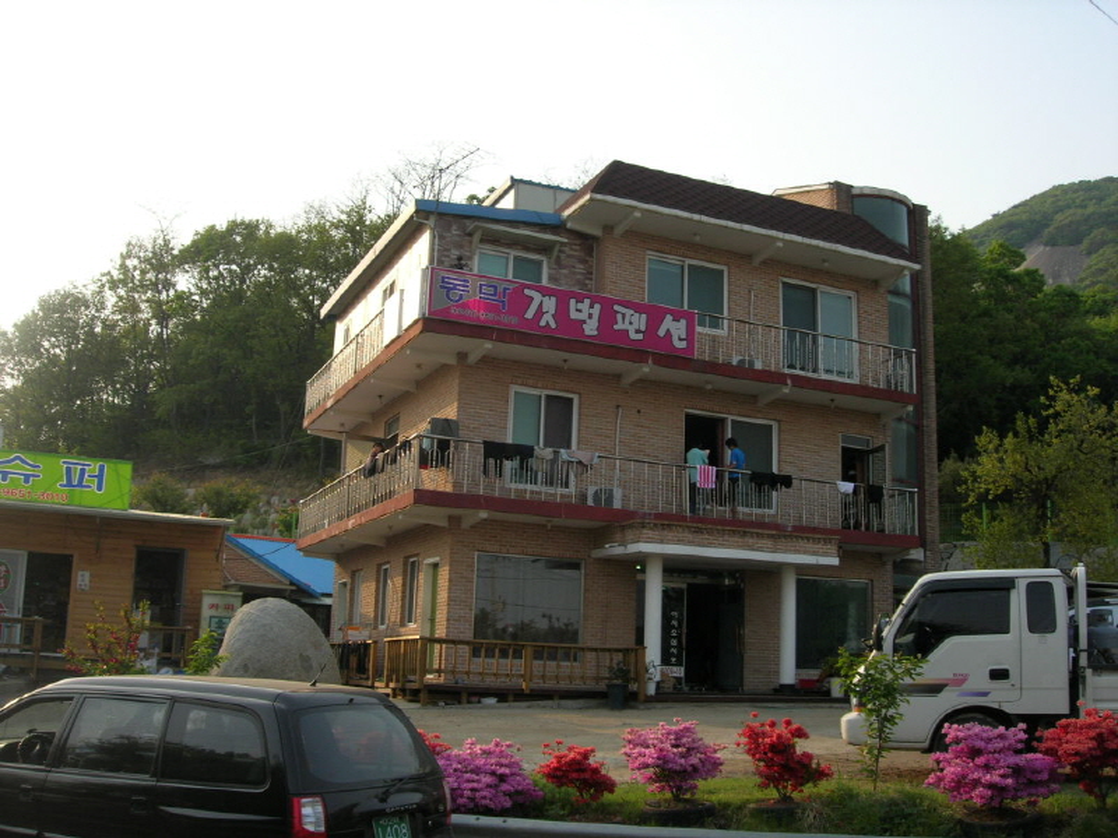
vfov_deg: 37.7
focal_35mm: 38
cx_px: 559
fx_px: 1227
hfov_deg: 49.0
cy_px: 419
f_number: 4.8
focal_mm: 7.8
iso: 64
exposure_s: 1/260
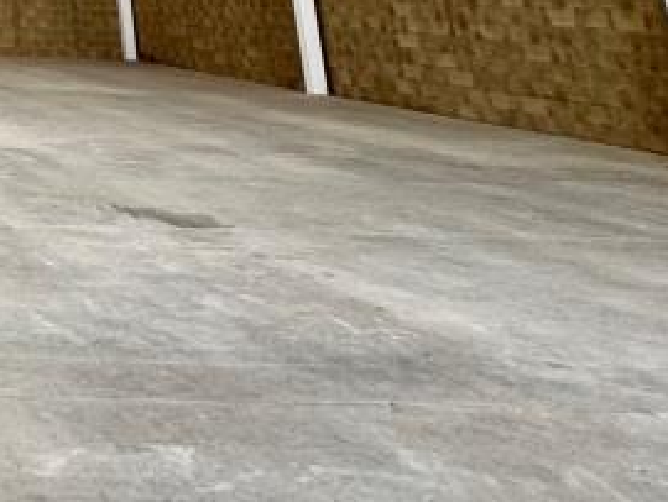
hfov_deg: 24.9
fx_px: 1024
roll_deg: -0.1
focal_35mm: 53
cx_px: -398
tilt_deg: +14.3
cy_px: -289
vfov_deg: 21.9
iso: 160
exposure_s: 1/99
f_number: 2.2
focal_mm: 2.22
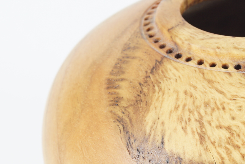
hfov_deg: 9.7
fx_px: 1427
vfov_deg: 6.5
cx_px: 245
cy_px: 148
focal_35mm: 210
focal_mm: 45
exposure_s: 1/125
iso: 100
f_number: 13
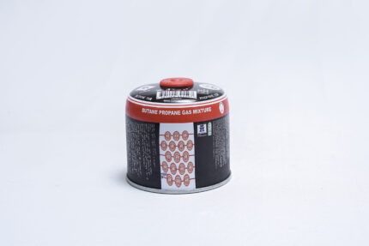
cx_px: 184
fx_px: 718
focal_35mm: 70
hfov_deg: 28.8
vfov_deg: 19.5
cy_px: 123
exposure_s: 1/200
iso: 3200
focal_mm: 70
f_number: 9
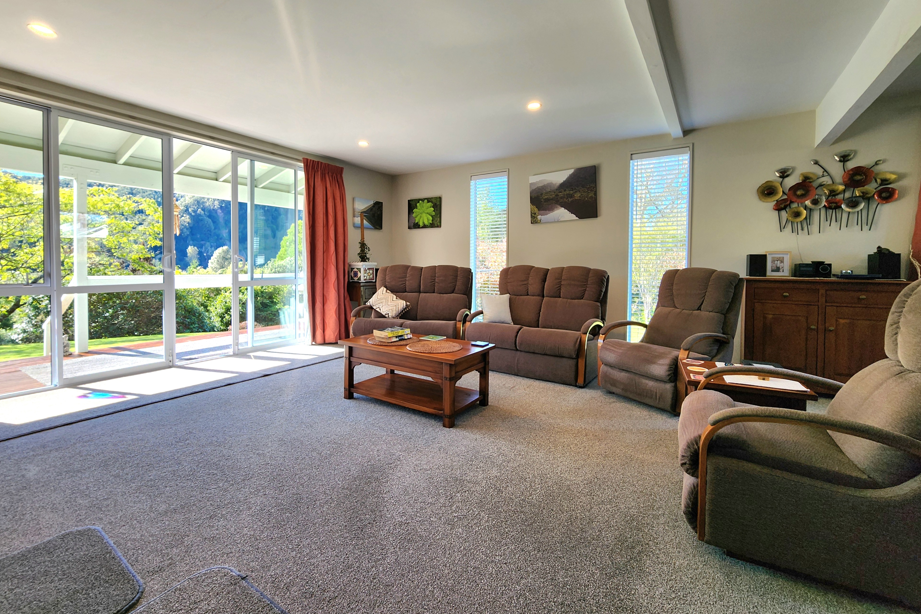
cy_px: 274
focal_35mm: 14
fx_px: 358
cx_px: 455
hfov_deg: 104.3
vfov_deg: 80.9
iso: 50
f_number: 2.2
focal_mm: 2.2
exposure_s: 1/125
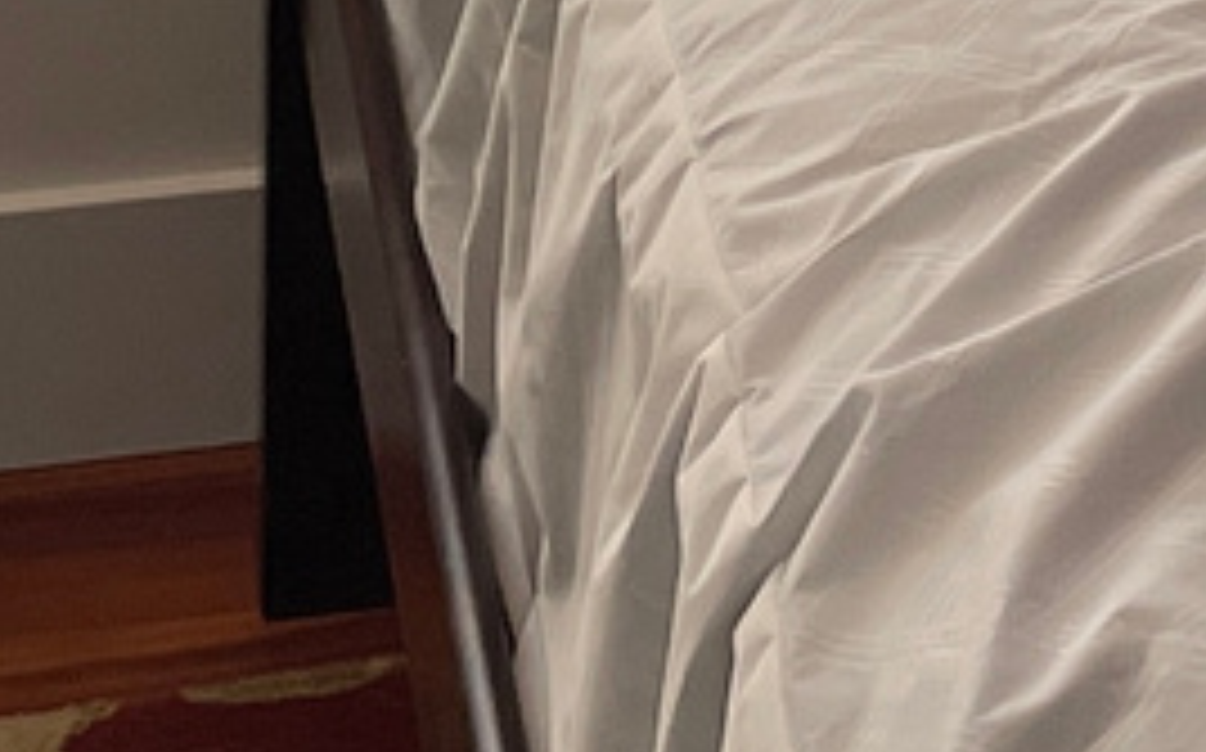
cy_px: -1887
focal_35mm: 211
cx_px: 1678
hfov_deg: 9.7
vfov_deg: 5.6
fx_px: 6929
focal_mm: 4.2
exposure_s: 1/203
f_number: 1.6
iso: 32
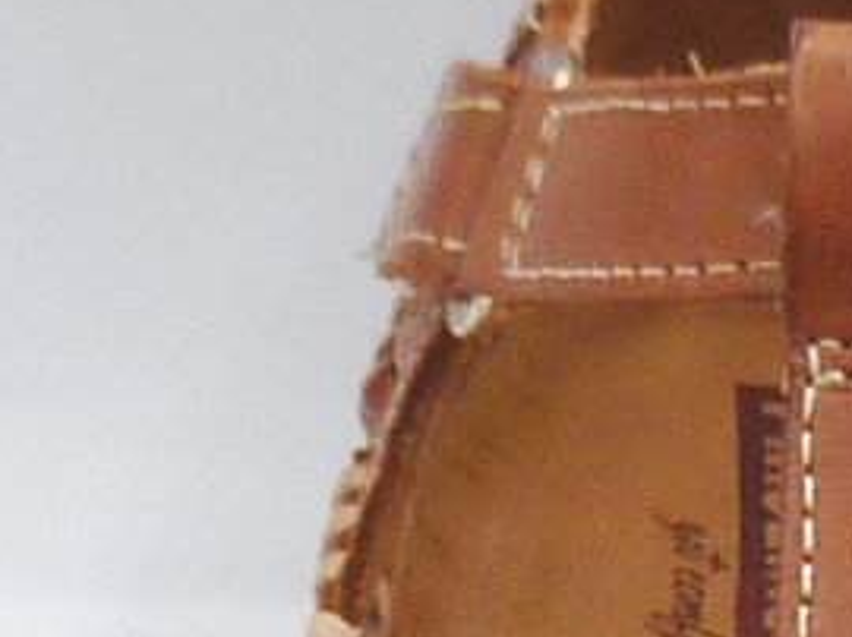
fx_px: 9197
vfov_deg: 4.0
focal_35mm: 374
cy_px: 842
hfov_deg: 5.3
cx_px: 871
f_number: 4
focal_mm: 6.4
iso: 100
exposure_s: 1/250
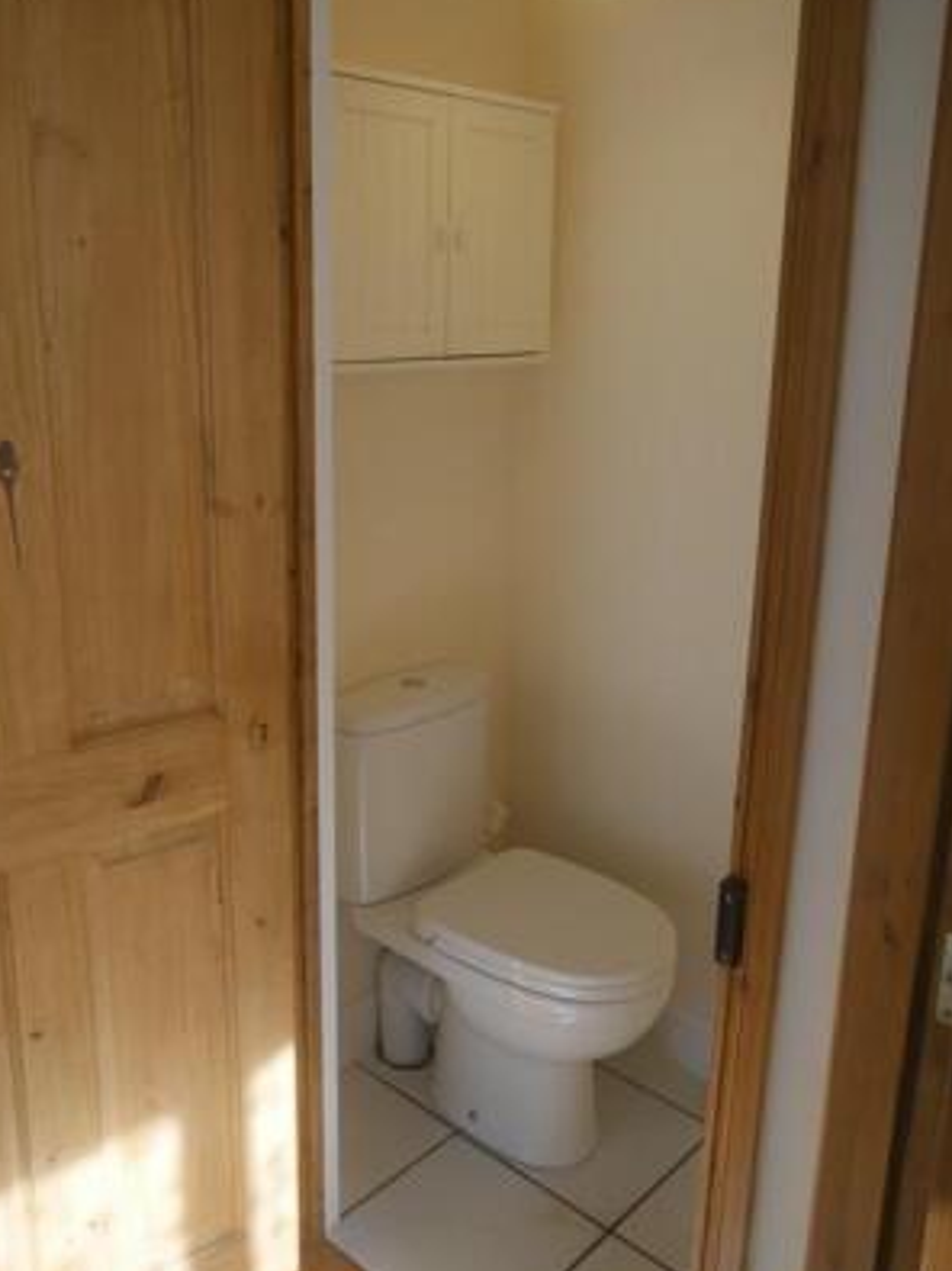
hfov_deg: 45.4
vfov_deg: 58.3
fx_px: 1137
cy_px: 578
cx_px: 434
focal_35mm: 31
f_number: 3.5
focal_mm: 14
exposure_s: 1/60
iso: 320
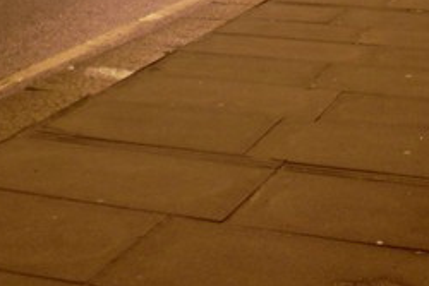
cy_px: -120
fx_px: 1204
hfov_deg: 20.1
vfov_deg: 13.0
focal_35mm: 101
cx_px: 144
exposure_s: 4
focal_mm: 6.3
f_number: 3
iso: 80
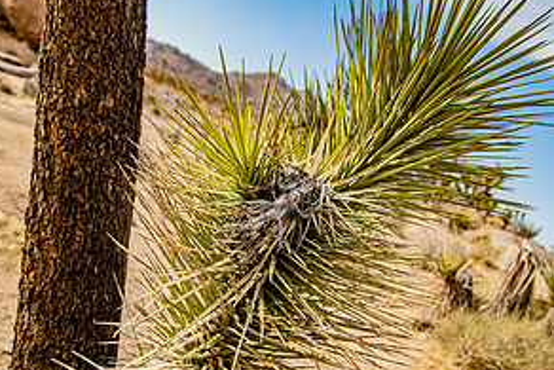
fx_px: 570
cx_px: 271
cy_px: 279
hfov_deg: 51.9
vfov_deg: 35.2
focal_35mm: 37
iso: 100
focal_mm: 24
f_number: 4
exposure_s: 1/1000
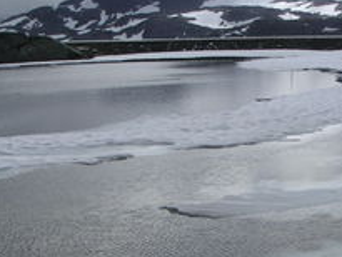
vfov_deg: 19.6
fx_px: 732
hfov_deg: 25.8
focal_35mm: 74
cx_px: 274
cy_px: 219
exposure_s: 1/500
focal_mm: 6
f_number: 6.7
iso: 50
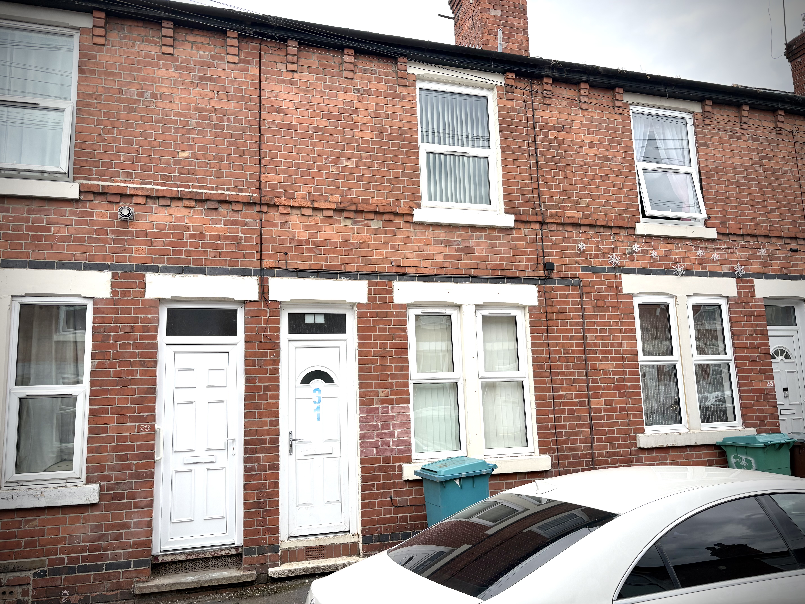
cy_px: 302
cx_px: 402
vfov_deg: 53.1
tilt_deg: +8.0
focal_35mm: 26
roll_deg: +2.4
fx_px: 605
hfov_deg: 67.3
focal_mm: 5.96
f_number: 1.6
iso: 50
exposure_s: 1/1217
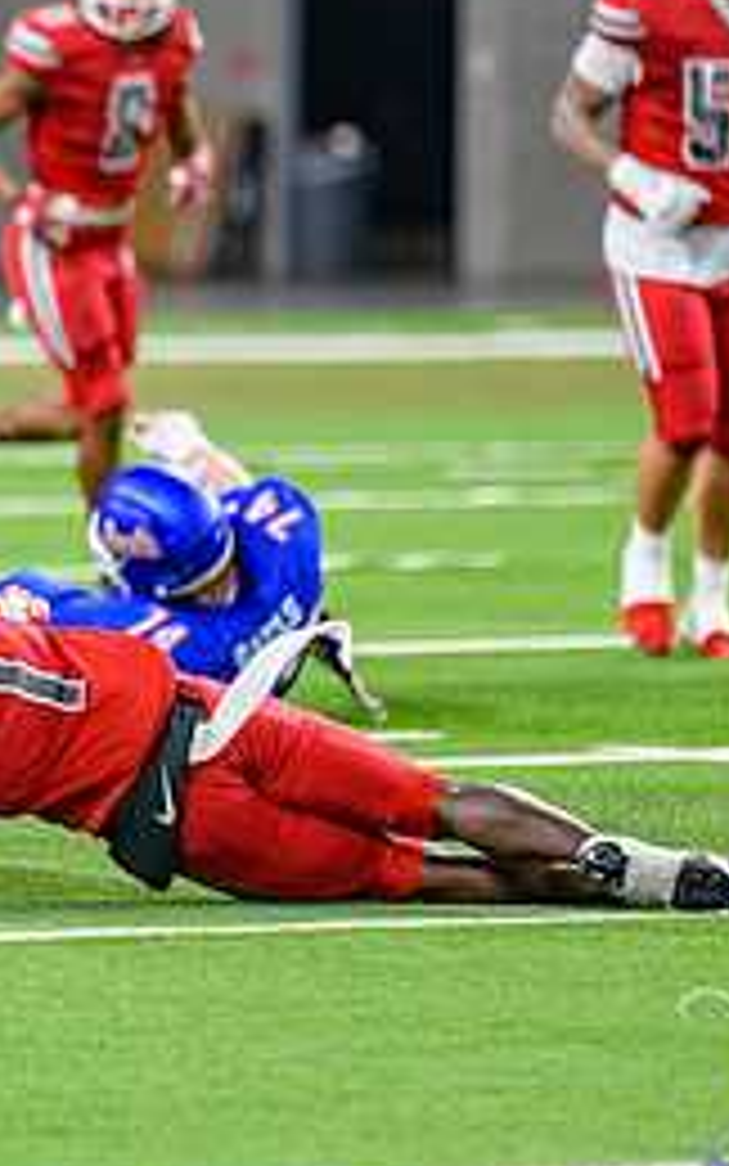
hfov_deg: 2.6
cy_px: 448
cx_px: -144
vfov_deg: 4.2
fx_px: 15981
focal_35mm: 503
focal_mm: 220
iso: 1000
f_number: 2.8
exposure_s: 1/400
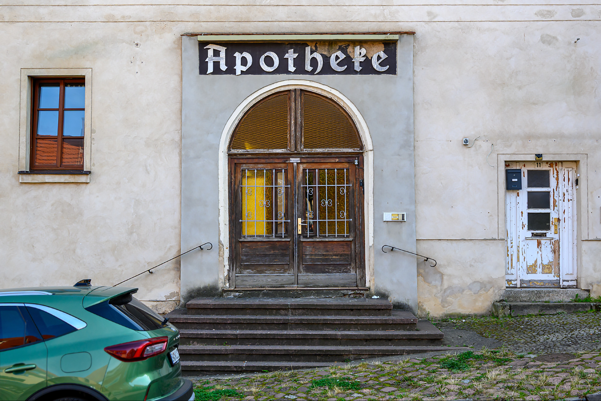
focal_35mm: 50
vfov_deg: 27.3
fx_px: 826
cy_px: 200
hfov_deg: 40.0
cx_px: 300
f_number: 8
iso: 200
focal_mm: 33
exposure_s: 1/125
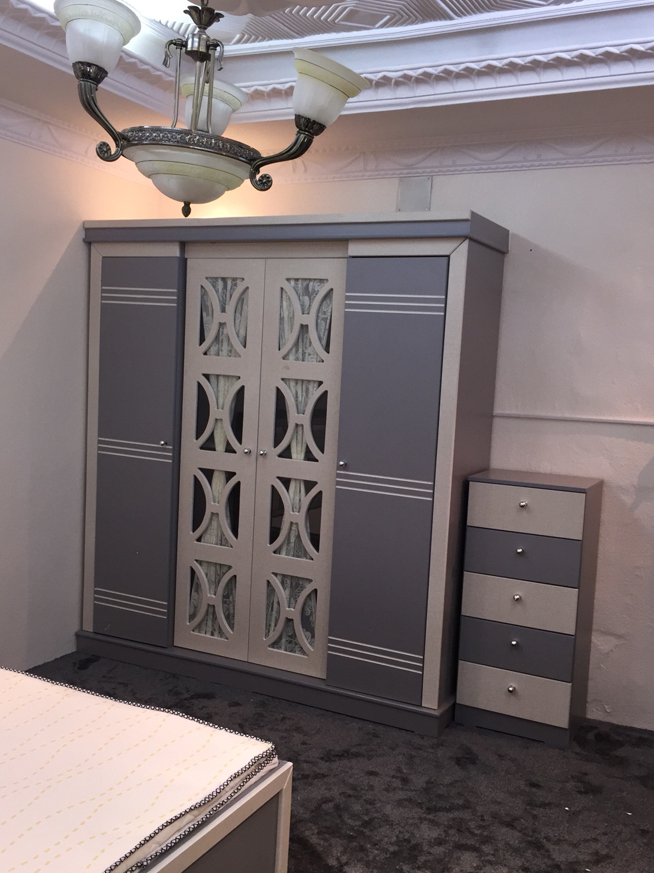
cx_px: 302
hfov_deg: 39.6
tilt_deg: -5.9
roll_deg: -2.8
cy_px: 471
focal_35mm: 36
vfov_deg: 51.3
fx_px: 907
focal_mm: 4.15
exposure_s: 1/30
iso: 80
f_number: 2.2
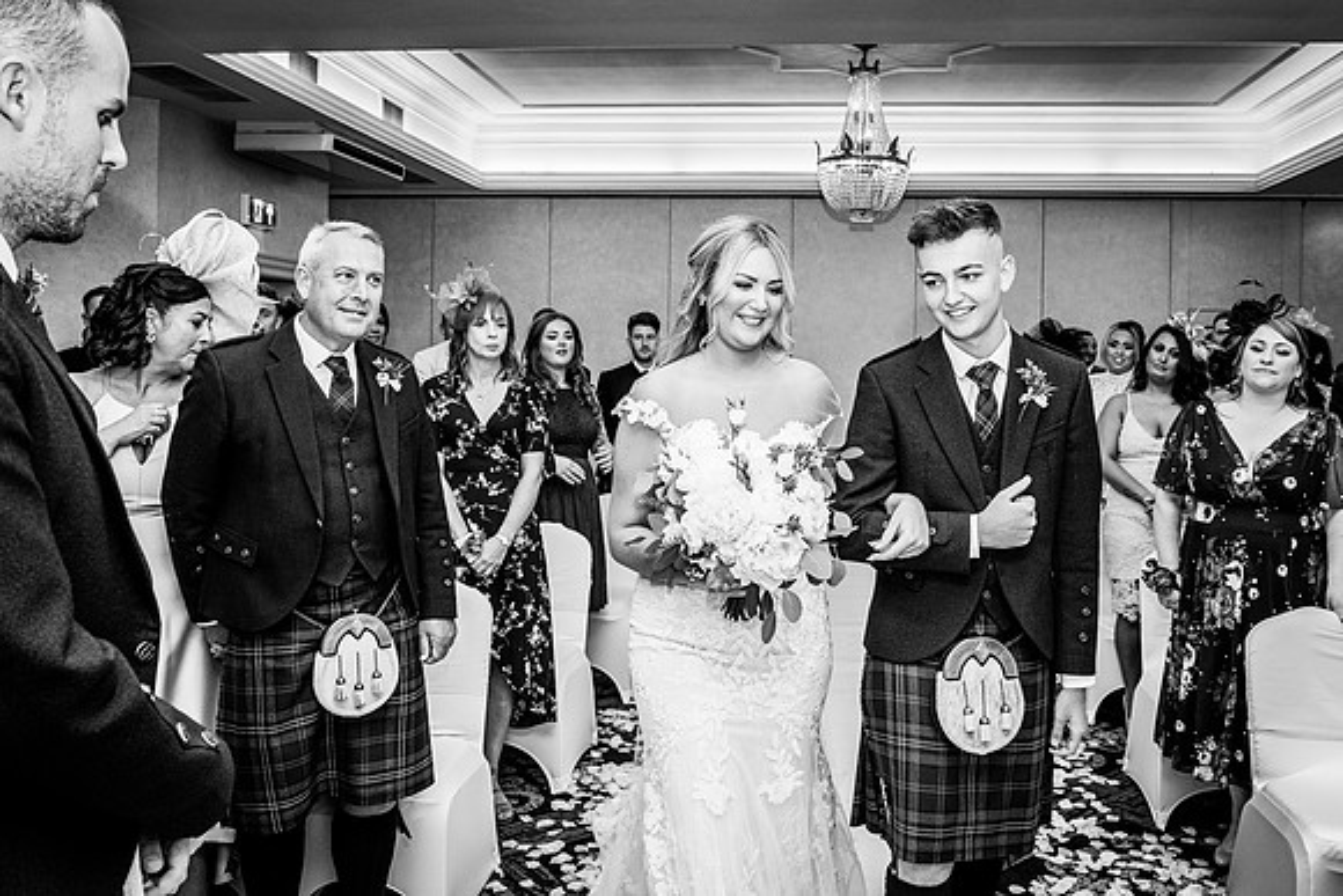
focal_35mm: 29
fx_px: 1087
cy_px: 375
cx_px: 746
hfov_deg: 63.2
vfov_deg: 44.7
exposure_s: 1/100
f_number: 5.6
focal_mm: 24
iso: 400
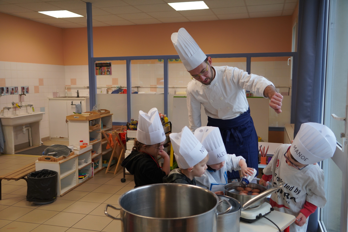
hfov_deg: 58.7
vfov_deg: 41.1
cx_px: 174
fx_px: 309
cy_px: 116
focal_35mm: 32
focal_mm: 32
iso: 1600
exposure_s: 1/160
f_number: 4
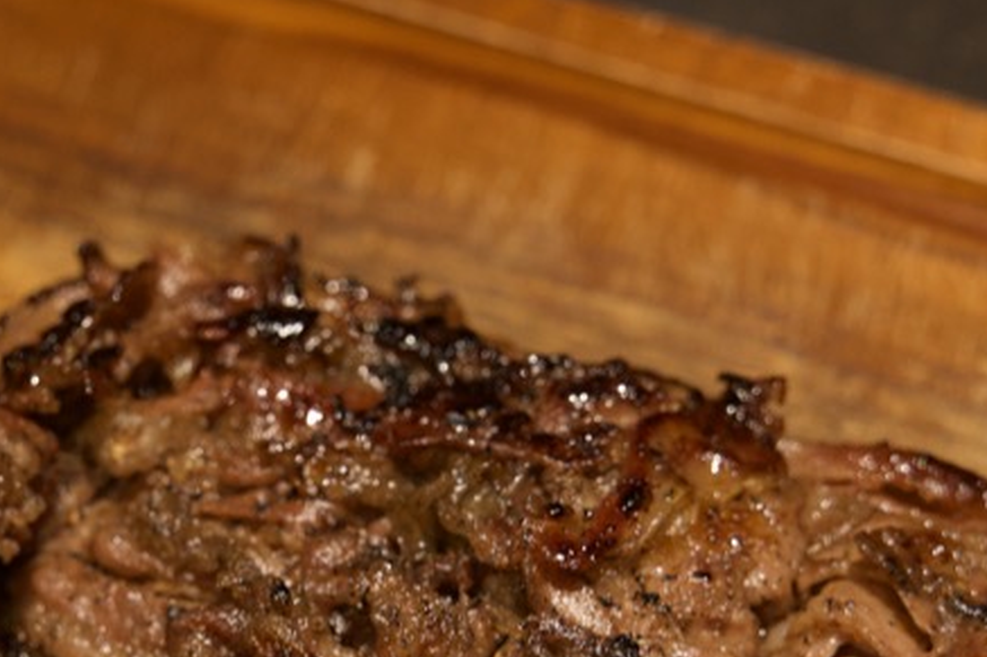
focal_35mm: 142
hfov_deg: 14.4
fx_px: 3890
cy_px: 683
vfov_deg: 9.6
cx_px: 194
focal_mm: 44.3
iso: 1000
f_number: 2.8
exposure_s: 1/125
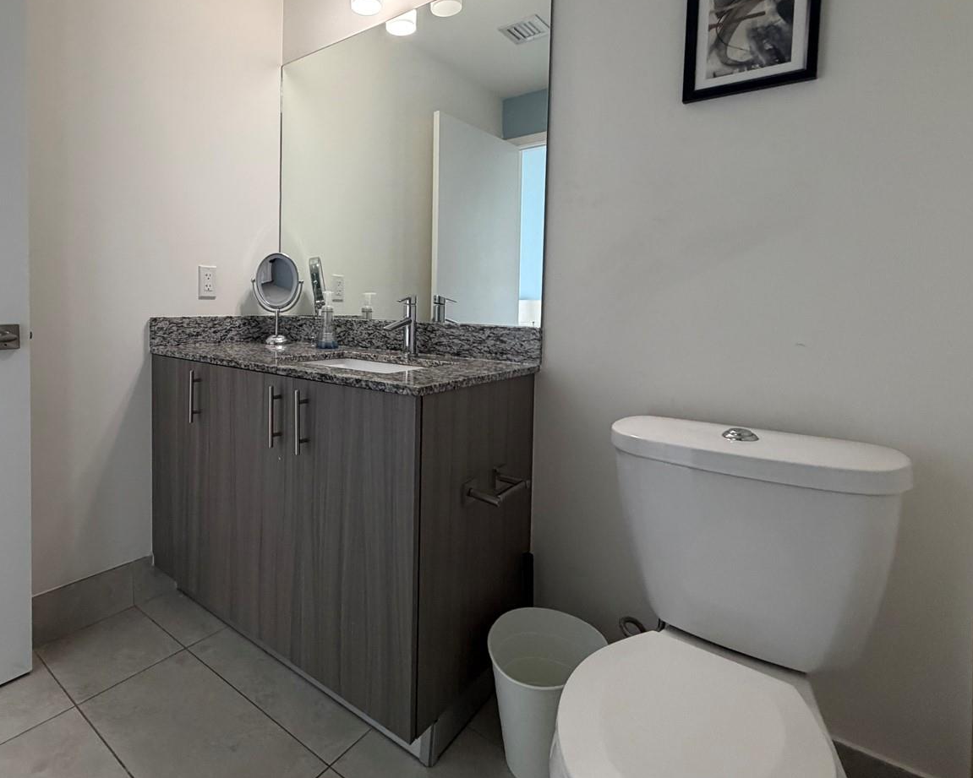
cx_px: 372
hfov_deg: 81.9
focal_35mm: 19
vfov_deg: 70.3
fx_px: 547
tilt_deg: -1.6
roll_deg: -1.4
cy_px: 320
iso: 320
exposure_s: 1/68
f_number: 2.2
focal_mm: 2.22
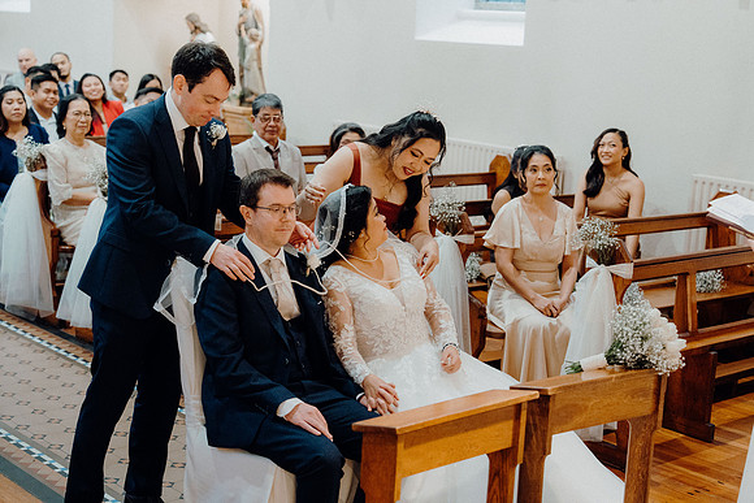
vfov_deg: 23.0
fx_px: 1236
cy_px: 252
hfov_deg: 33.9
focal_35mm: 59
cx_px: 377
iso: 4000
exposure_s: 1/160
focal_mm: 59
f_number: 3.2
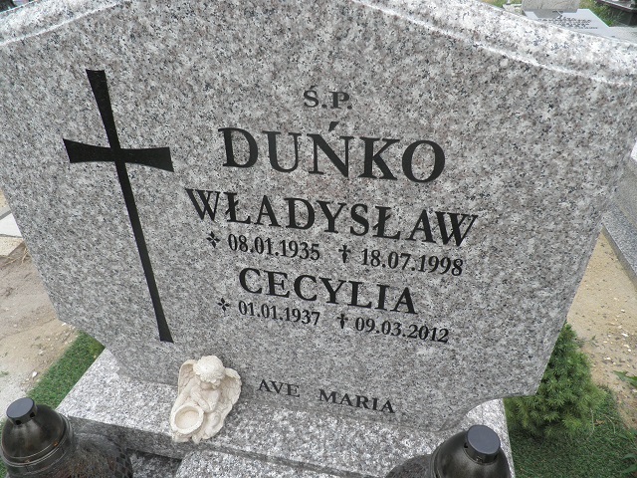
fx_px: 442
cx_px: 318
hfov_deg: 71.6
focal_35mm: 24
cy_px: 239
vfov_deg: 56.8
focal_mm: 4.3
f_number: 3.3
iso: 64
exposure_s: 1/200
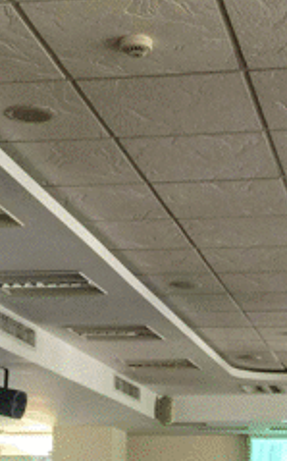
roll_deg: -1.5
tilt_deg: +5.4
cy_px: 432
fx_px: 1179
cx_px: 188
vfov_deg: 21.5
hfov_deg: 13.9
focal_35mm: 94
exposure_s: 1/33
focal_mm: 4.15
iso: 40
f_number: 2.2
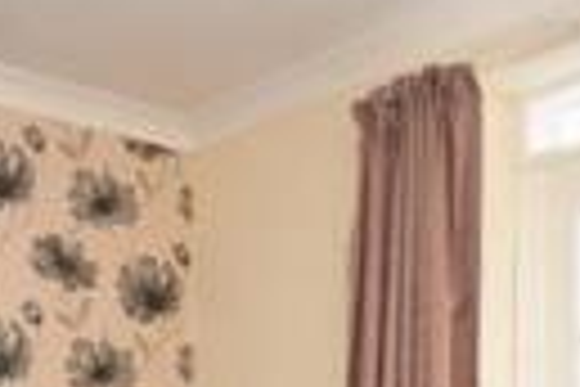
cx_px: 436
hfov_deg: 26.3
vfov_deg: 16.5
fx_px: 1224
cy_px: 565
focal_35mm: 76
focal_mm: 10
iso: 400
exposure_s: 1/13
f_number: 10
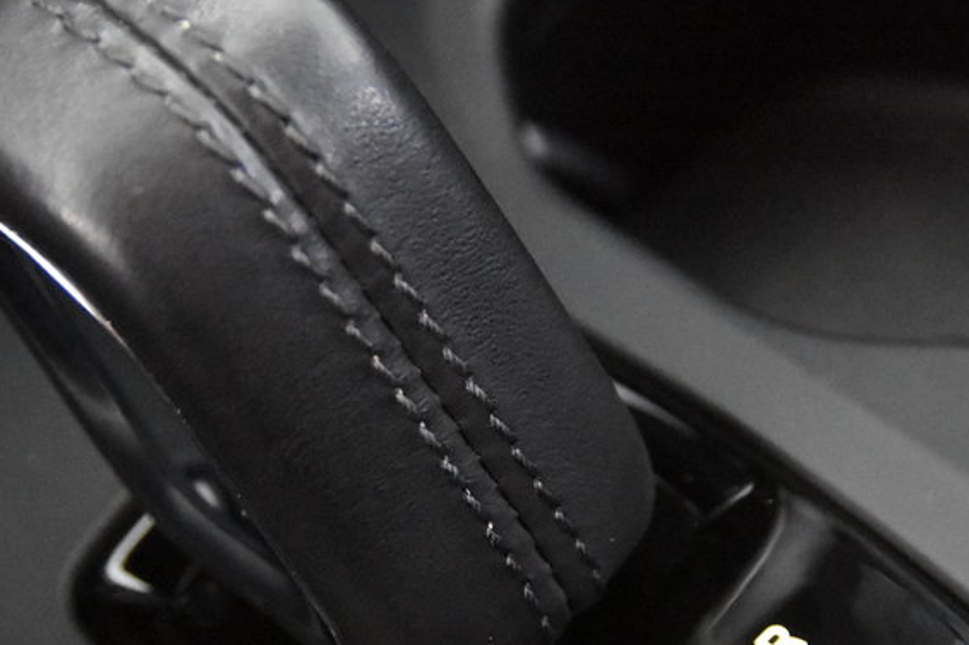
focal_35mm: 136
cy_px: 421
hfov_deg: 15.1
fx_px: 3658
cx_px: 470
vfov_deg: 10.1
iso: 12800
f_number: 3.5
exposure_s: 1/40
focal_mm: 40
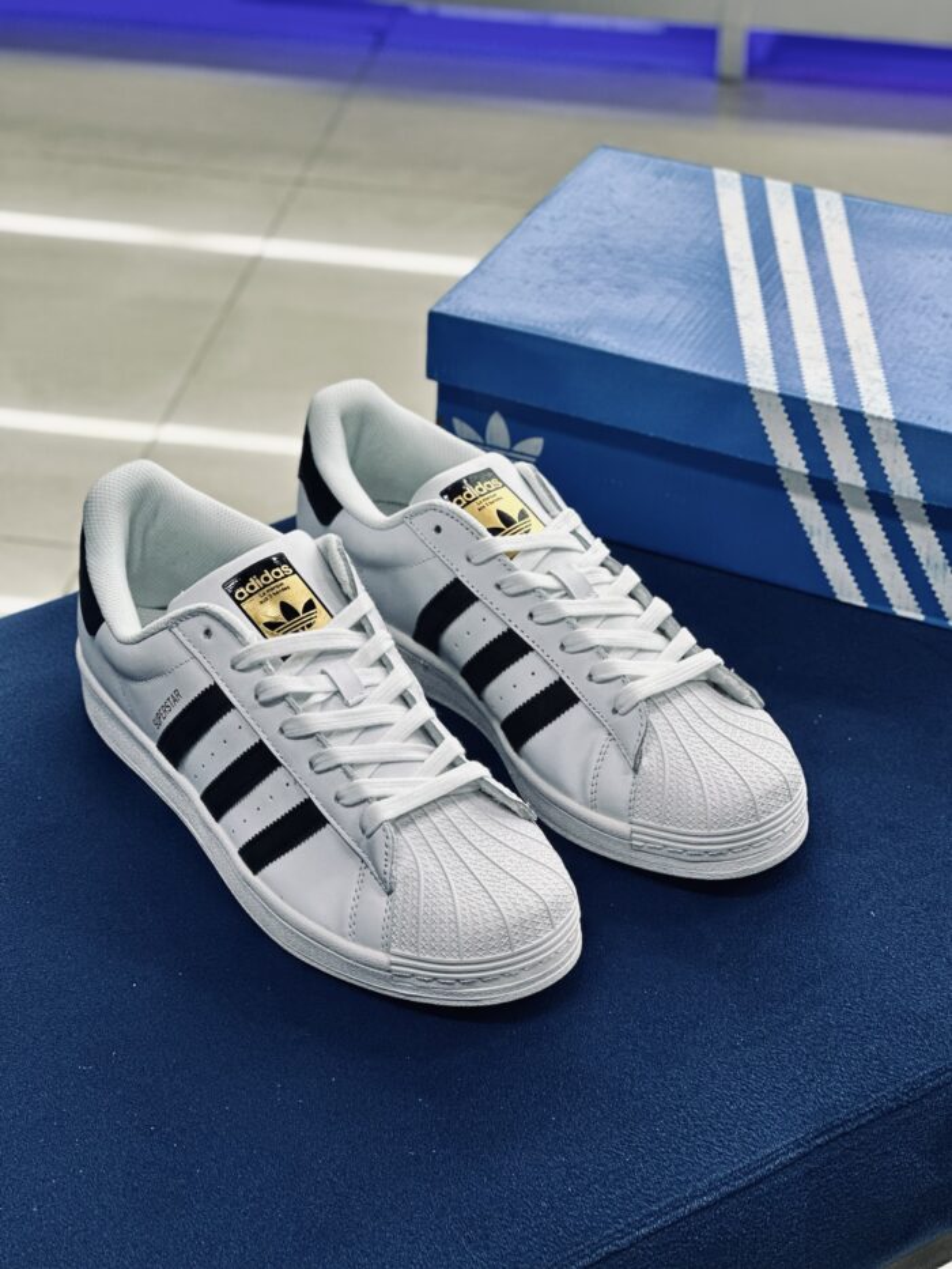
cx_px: 476
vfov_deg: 25.3
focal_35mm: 77
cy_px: 634
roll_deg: +0.6
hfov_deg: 19.1
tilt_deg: -34.2
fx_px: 2823
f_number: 2.8
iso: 125
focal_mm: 9
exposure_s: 1/100
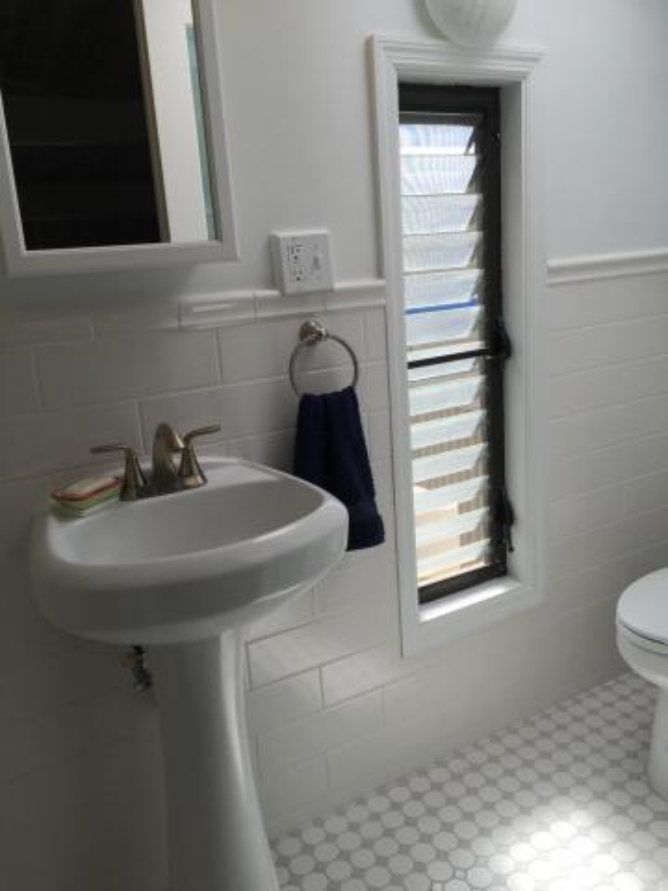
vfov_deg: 61.7
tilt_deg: -12.0
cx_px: 334
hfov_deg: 48.2
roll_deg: +3.9
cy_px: 446
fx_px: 746
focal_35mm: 29
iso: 32
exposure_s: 1/507
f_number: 2.2
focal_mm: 4.15
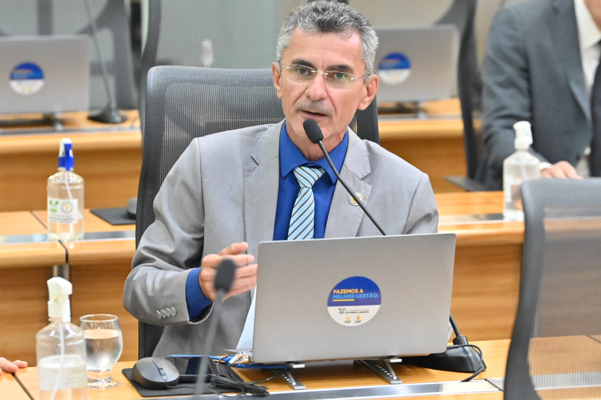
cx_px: 300
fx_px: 2754
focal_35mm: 165
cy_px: 200
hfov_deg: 12.5
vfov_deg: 8.3
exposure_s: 1/250
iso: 5000
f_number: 4
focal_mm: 110
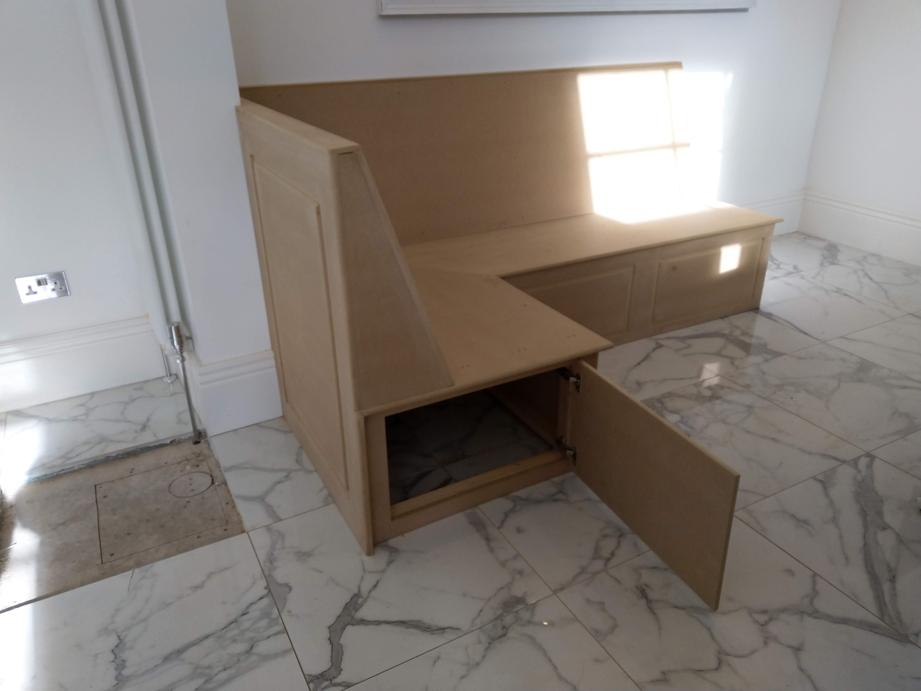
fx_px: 665
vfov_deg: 54.9
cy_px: 346
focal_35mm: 25
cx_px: 460
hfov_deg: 69.4
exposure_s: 1/291
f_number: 1.75
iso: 100
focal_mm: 4.28
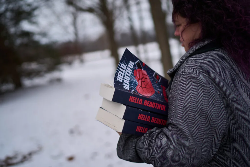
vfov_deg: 37.9
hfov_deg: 54.4
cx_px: 125
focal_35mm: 35
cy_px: 84
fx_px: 243
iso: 250
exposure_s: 1/10000
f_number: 1.4
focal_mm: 35
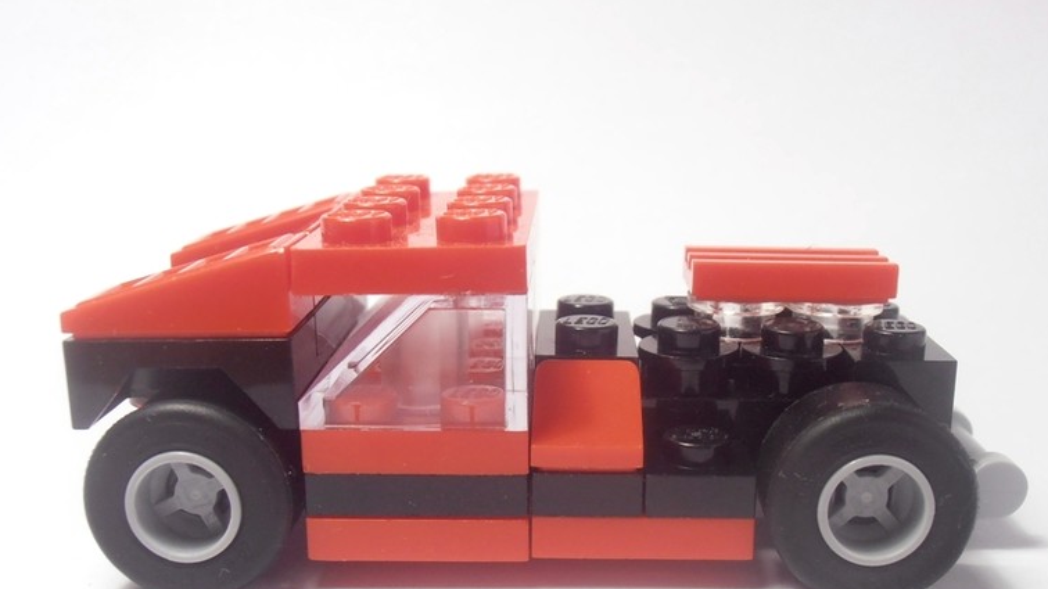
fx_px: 1334
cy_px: 385
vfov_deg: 24.8
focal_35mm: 48
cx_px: 561
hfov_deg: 42.9
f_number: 3.9
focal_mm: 6.61
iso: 80
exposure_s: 1/40
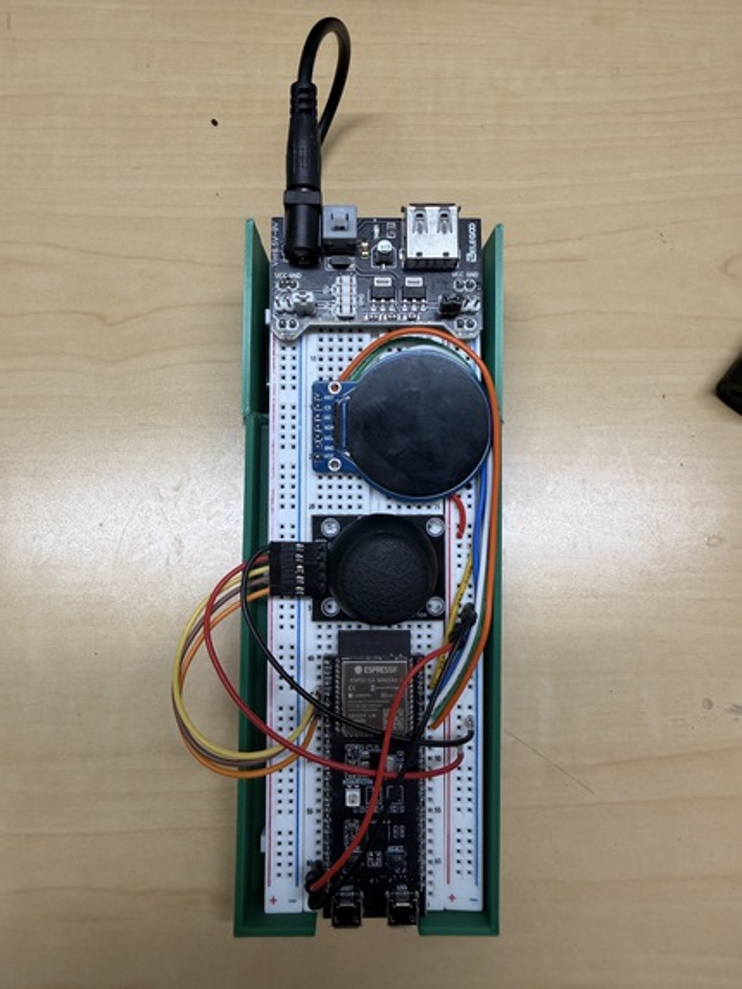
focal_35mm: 24
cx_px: 371
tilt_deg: -77.3
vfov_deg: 71.6
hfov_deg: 56.8
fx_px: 686
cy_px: 494
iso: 125
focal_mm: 2.22
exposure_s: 1/120
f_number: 2.2
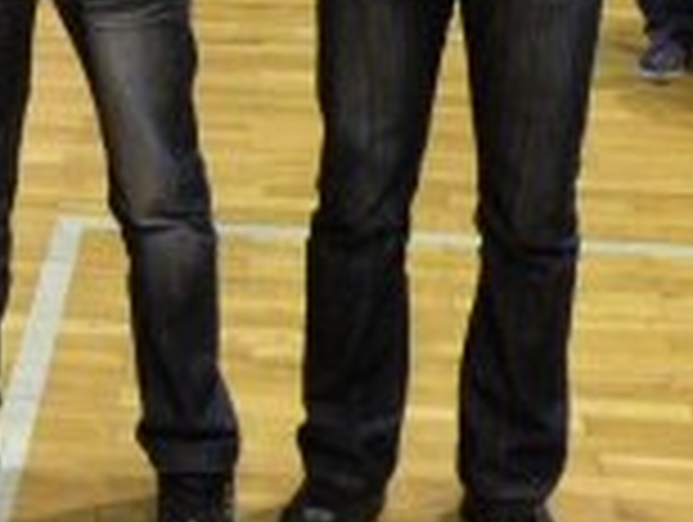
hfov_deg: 17.7
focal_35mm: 107
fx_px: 2145
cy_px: -304
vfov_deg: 13.0
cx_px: -76
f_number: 3.2
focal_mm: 5.8
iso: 400
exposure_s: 1/12.5
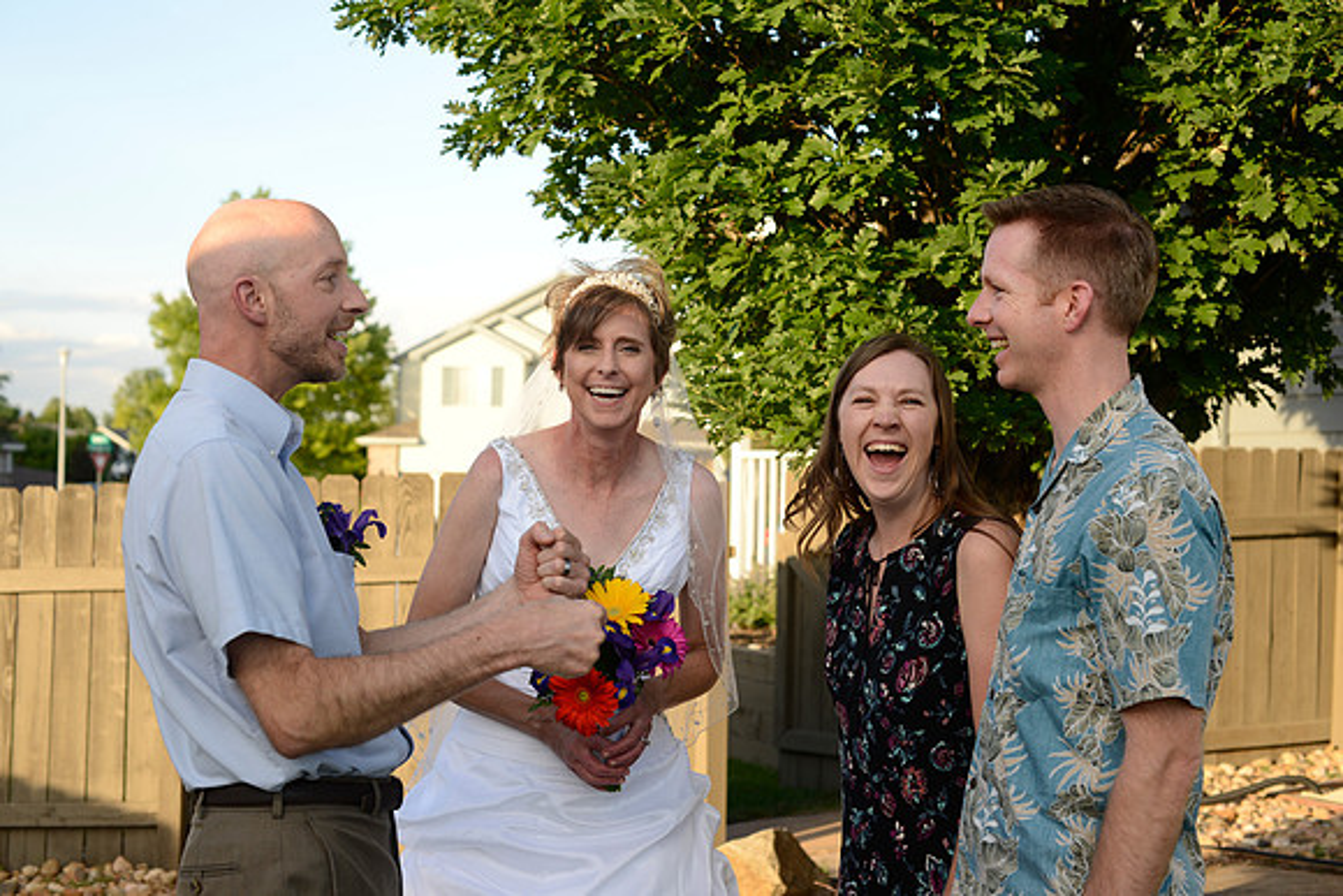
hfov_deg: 39.6
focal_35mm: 50
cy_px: 448
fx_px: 1866
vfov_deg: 27.0
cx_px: 672
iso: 400
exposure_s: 1/400
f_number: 5
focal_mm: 50
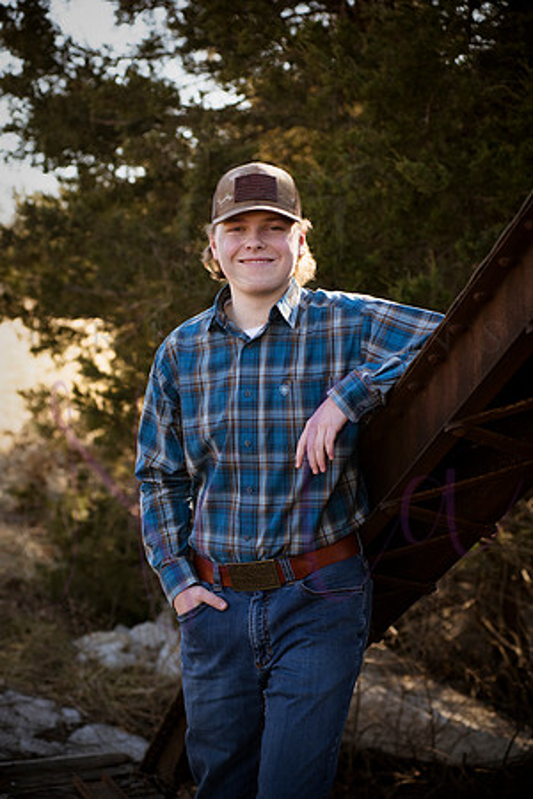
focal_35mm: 80
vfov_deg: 25.4
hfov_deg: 17.1
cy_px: 400
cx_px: 266
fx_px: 1777
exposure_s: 1/1000
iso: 800
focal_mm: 80
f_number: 5
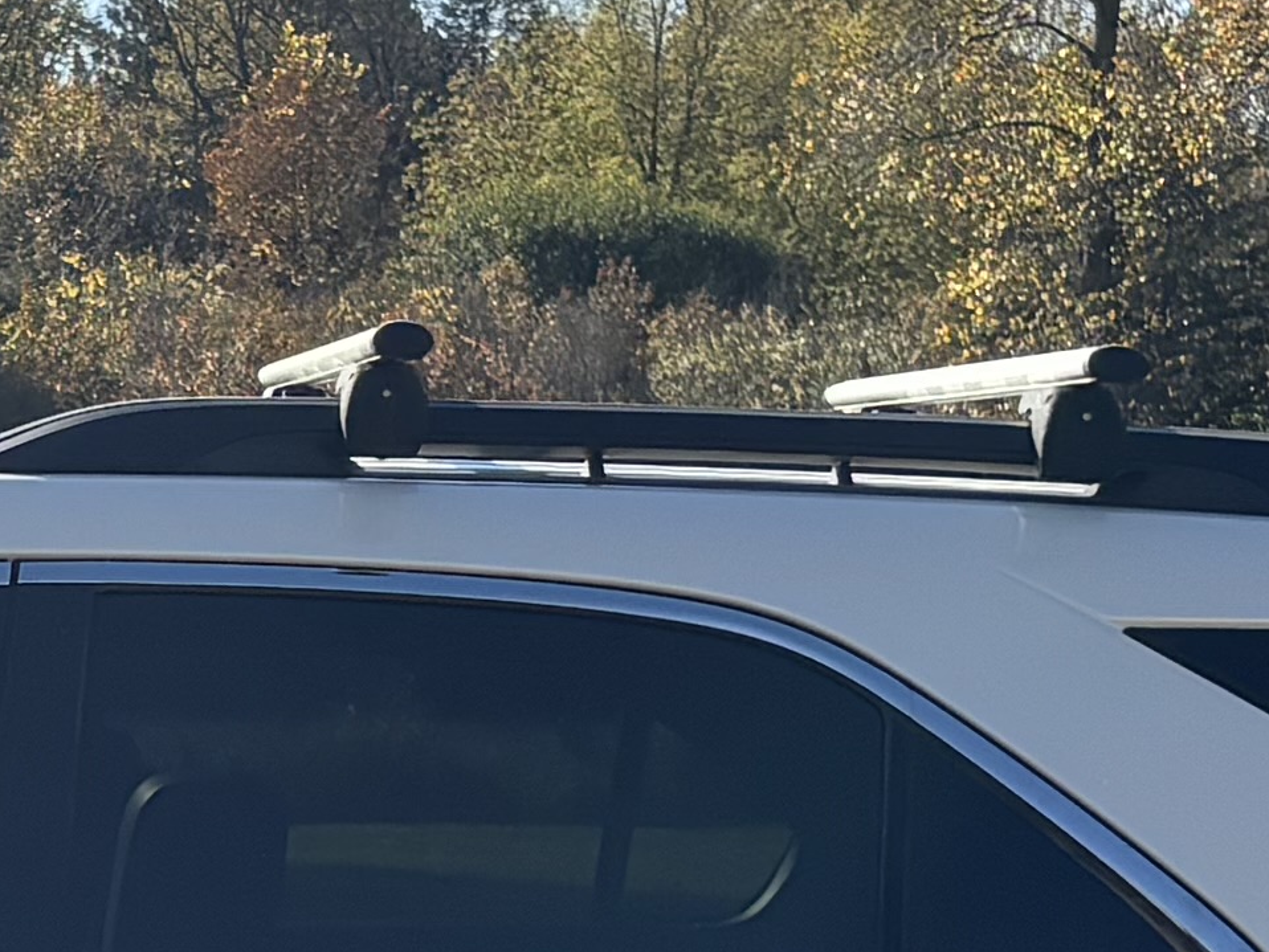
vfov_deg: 9.5
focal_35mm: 155
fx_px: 5684
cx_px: -351
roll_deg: -1.1
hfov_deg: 12.4
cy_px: 1046
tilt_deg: -6.4
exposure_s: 1/2778
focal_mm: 5.96
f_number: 1.6
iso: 50
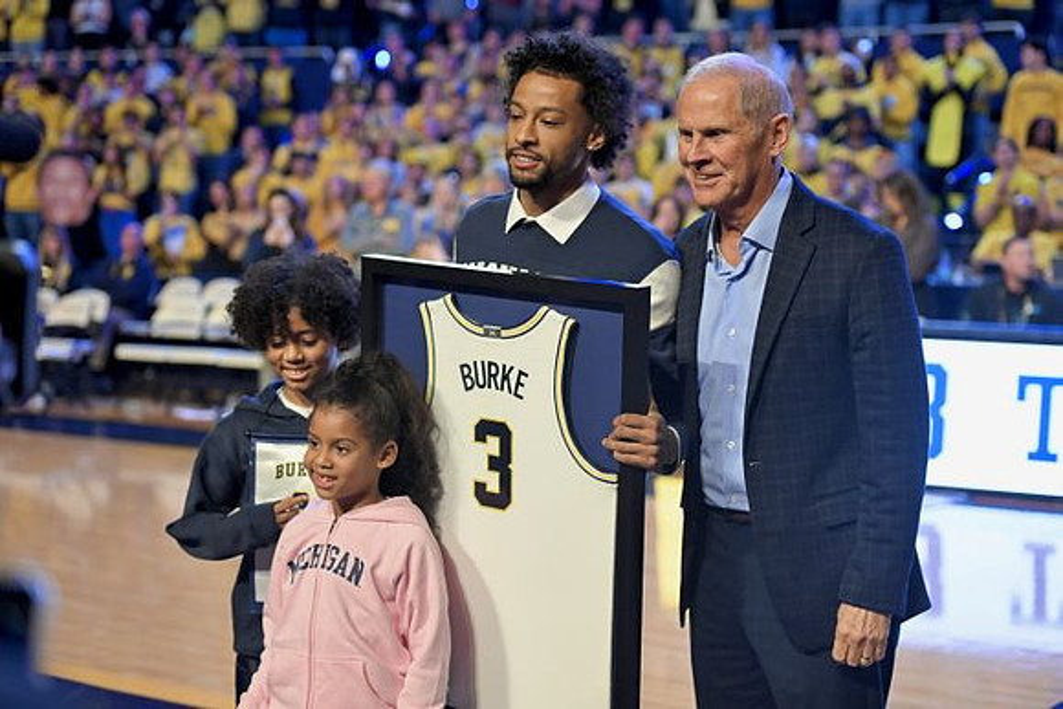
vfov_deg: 19.5
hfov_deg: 28.8
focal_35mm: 70
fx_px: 2067
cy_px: 354
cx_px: 532
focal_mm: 70
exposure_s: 1/640
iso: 4000
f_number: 2.8
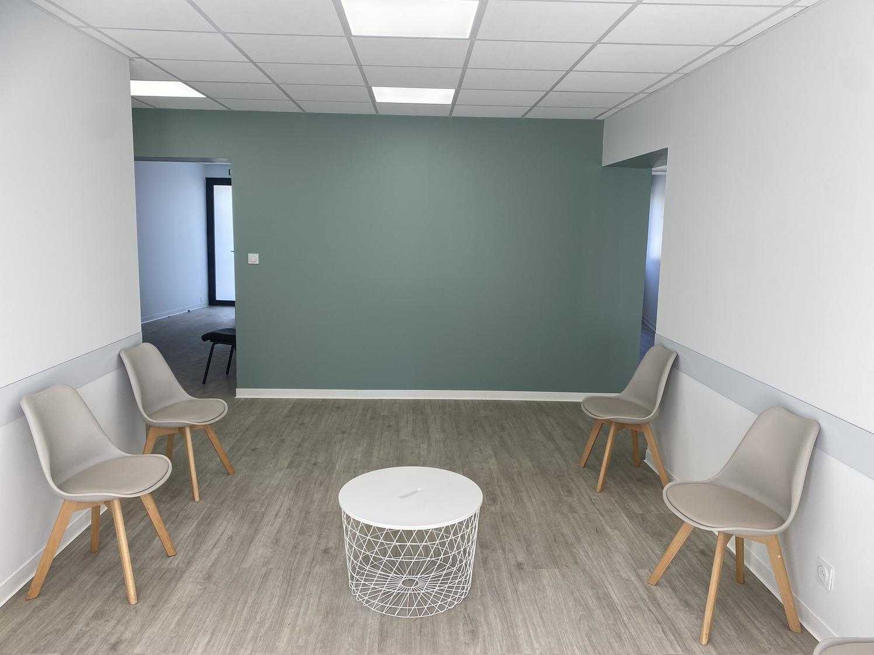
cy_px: 328
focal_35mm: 26
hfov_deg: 67.3
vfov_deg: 53.1
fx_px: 656
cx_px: 437
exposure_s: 1/183
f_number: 1.8
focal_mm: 4.25
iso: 32
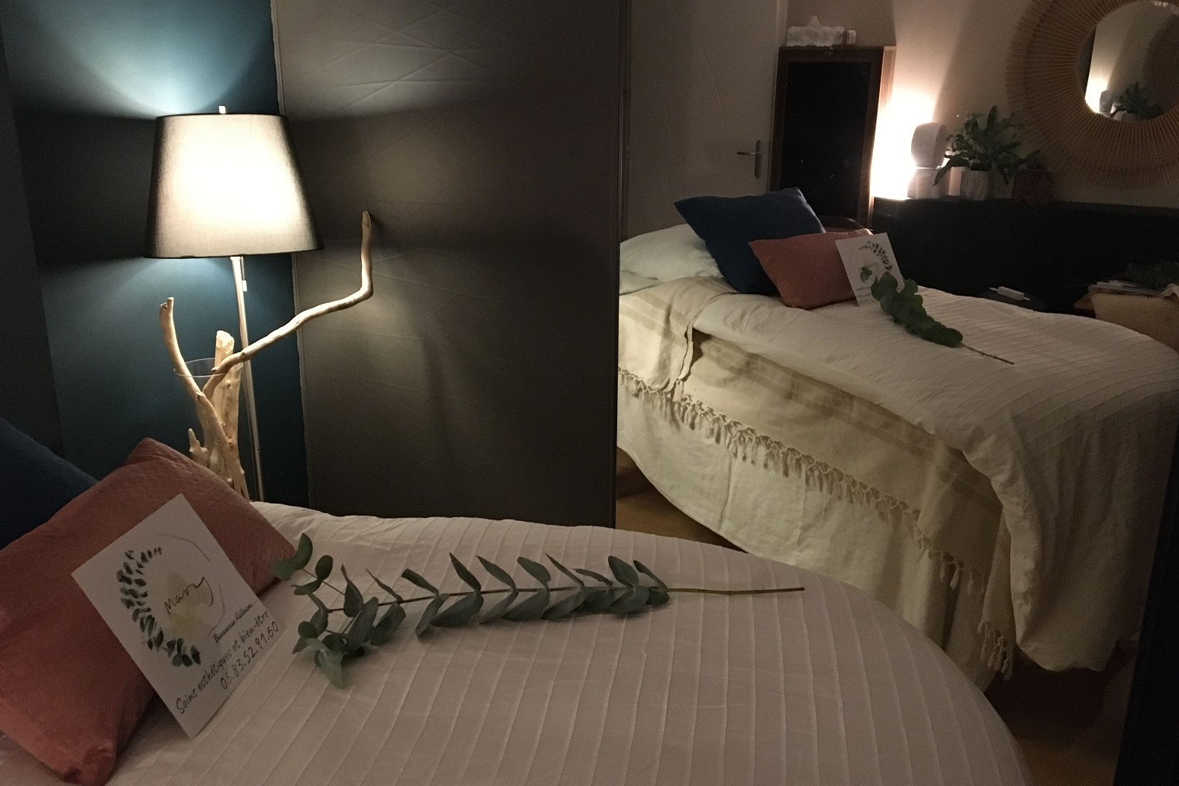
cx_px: 588
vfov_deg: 42.3
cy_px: 368
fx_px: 1015
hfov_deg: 60.3
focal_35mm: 31
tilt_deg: -17.7
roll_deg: -0.4
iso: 400
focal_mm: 4.15
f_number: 2.2
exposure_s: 1/17
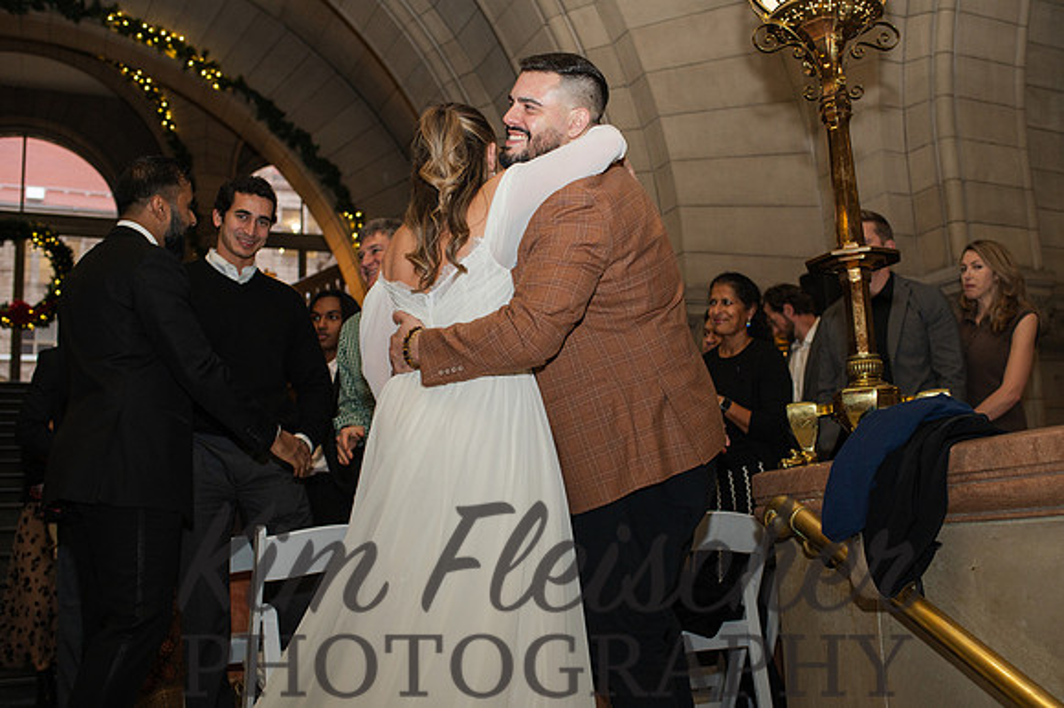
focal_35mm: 38
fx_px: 1112
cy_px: 354
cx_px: 572
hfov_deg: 51.1
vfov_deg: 35.3
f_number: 3.5
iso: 1000
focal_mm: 35
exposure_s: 1/200
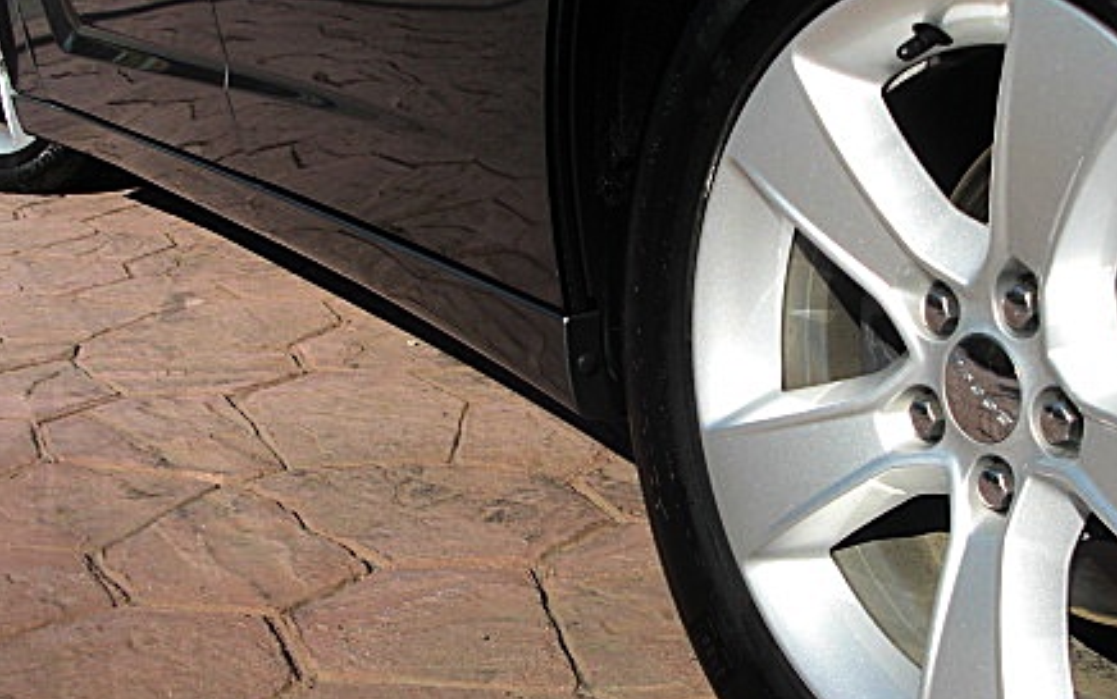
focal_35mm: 56
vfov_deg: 23.2
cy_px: 320
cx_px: 687
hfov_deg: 36.1
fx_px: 1706
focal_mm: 6.3
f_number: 7.9
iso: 50
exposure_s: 1/160
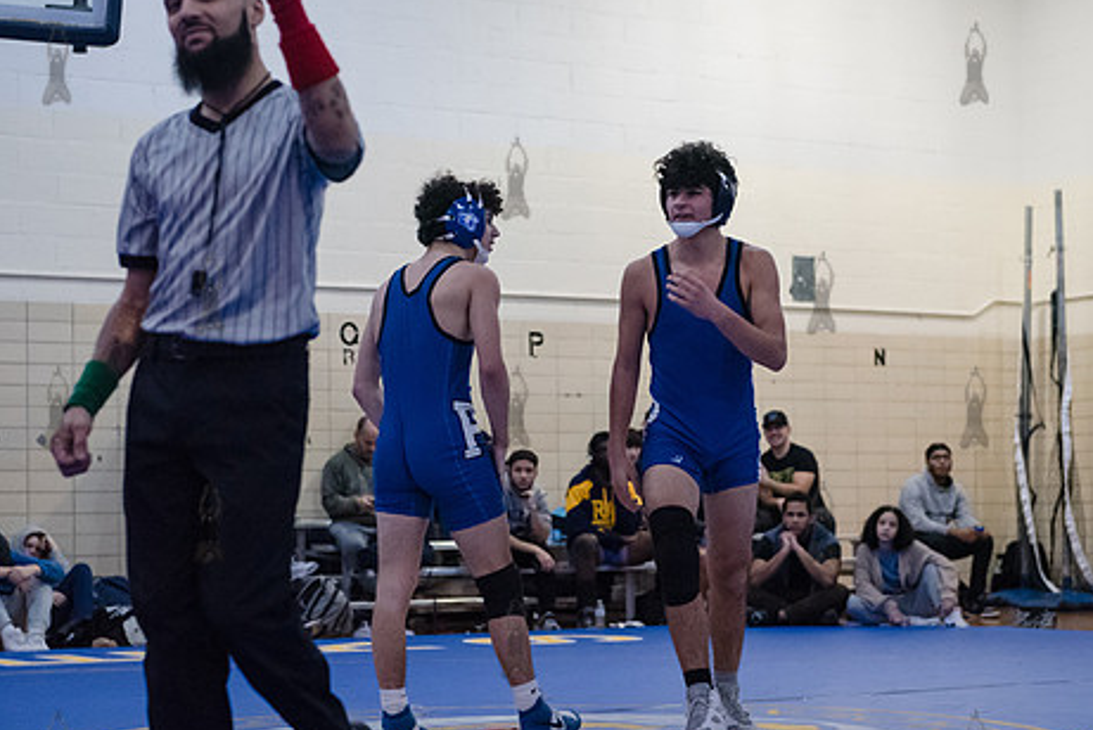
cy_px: 406
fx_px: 2370
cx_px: 514
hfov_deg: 26.0
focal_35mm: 78
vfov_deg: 17.5
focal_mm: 62
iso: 8000
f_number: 3.2
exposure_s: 1/400
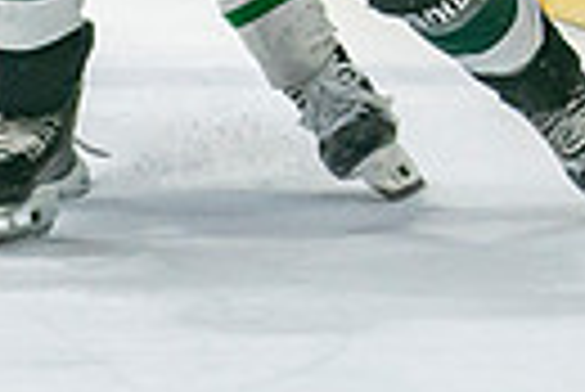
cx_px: 185
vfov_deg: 1.6
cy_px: -258
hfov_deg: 2.3
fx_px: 14316
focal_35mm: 880
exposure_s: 1/640
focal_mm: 95
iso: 800
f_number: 3.2
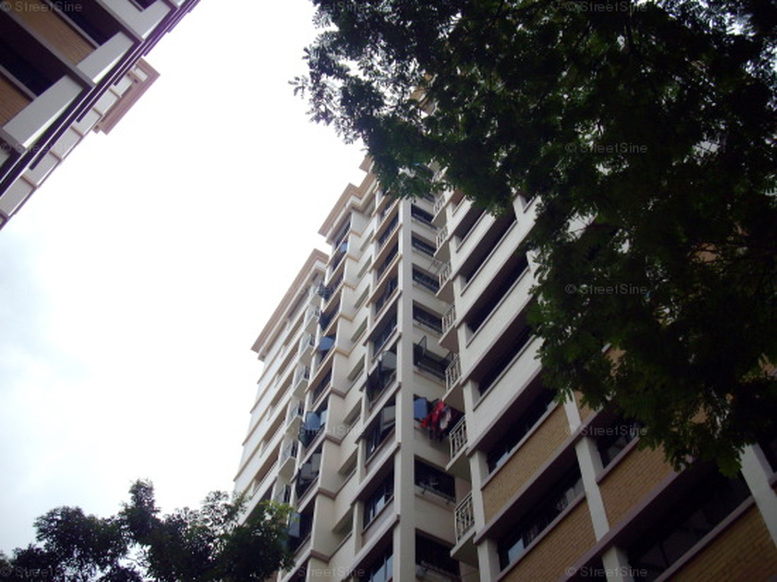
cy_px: 291
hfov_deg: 50.2
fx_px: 830
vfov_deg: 38.6
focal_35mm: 37
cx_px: 388
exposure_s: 1/160
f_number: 5.6
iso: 80
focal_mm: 6.2
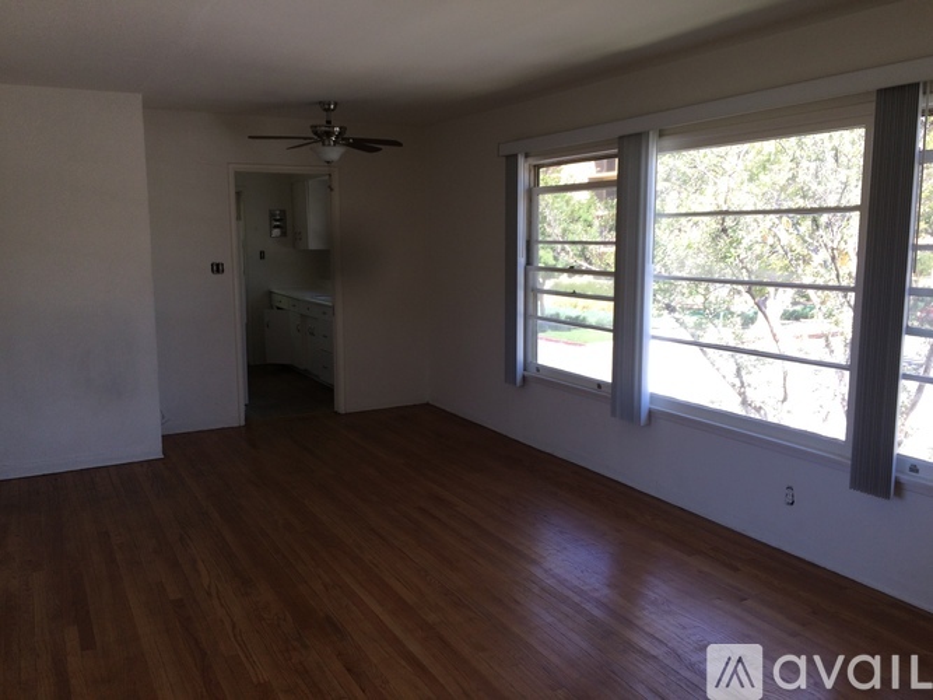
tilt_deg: -9.6
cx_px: 466
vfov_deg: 48.2
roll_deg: +2.0
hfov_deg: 61.7
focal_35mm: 29
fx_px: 781
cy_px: 350
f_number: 2.2
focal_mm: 4.15
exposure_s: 1/120
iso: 32
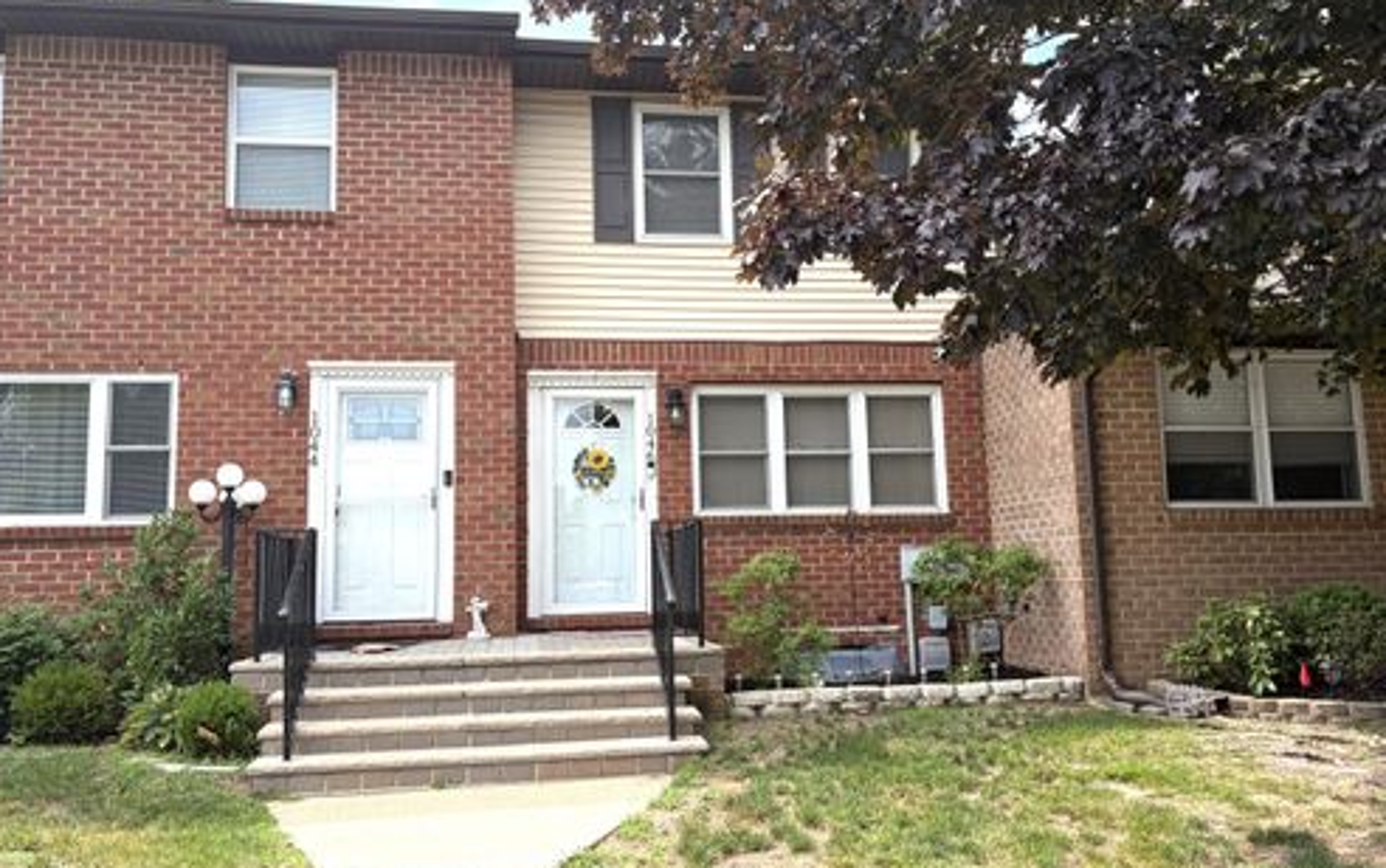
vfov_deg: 44.6
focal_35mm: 28
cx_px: 693
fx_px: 1058
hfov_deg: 66.4
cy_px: 424
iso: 64
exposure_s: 1/1311
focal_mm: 5.96
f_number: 1.6
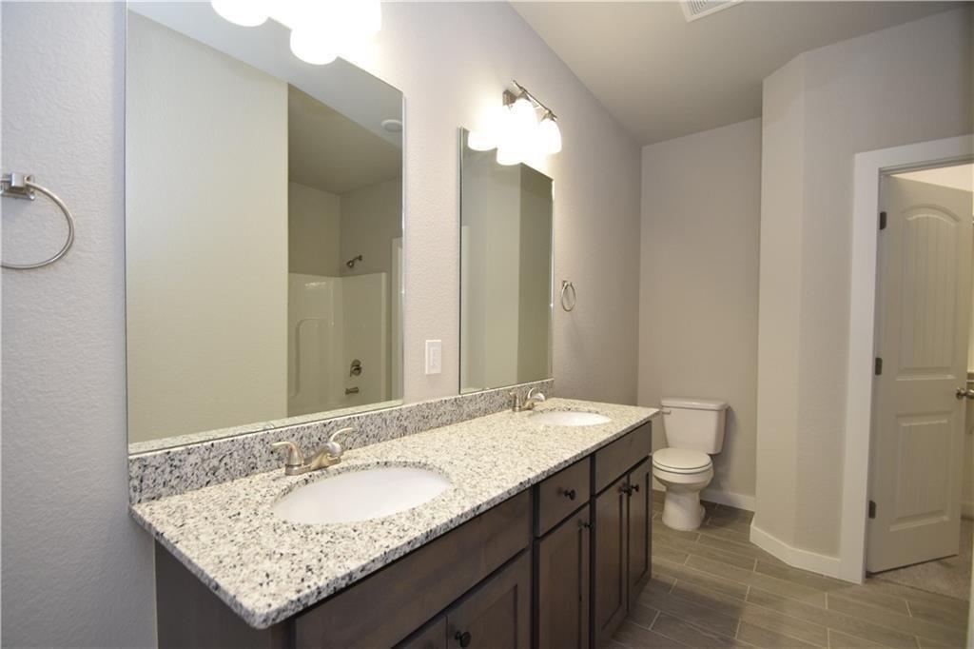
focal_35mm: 15
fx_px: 406
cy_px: 324
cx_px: 487
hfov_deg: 100.4
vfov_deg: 77.3
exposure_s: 1/100
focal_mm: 10
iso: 800
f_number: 5
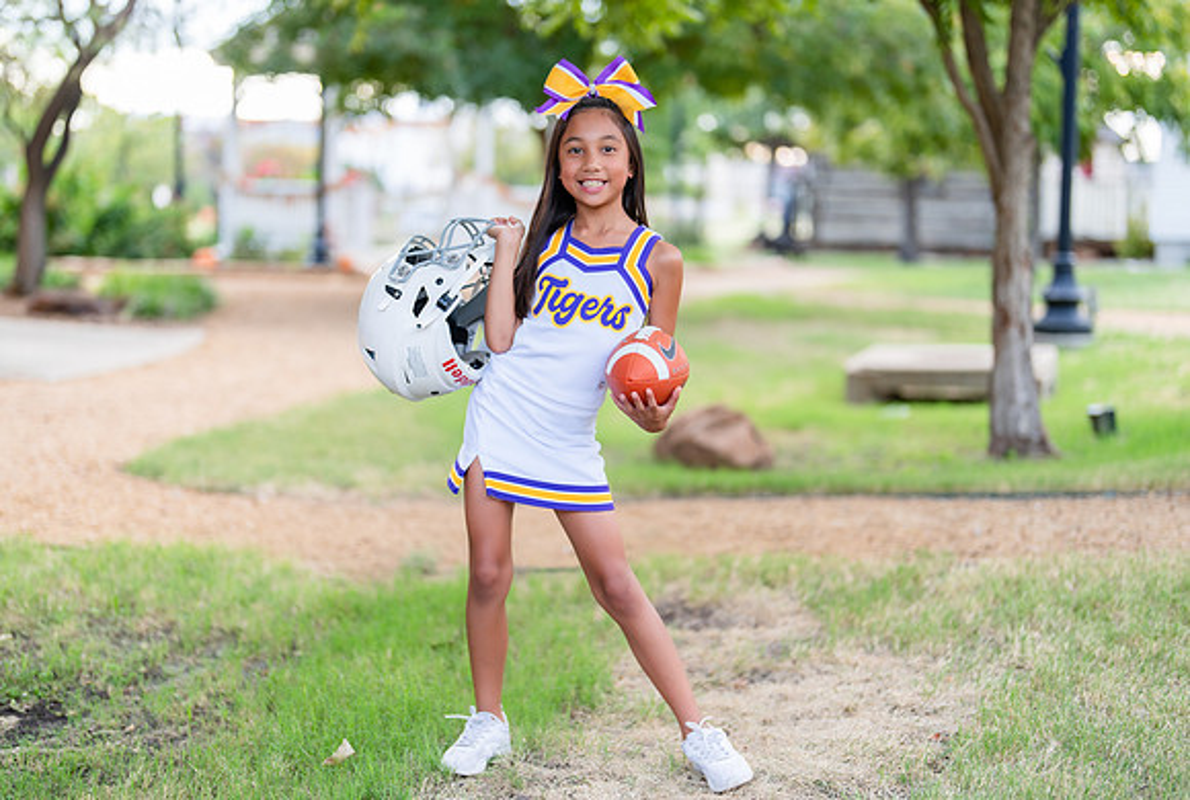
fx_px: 1784
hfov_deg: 36.9
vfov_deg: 25.3
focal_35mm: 54
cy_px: 385
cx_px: 583
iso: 100
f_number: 1.2
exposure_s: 1/400
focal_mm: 50
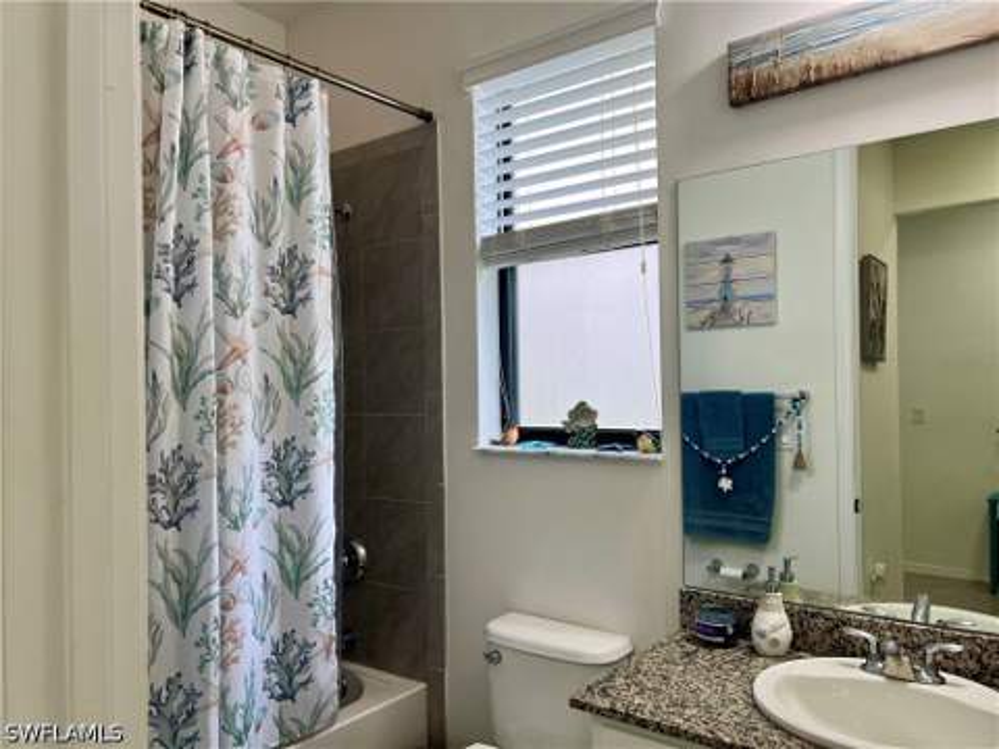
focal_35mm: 26
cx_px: 500
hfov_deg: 67.3
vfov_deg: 53.1
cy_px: 374
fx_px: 750
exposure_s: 1/143
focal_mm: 5.7
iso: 50
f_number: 1.5
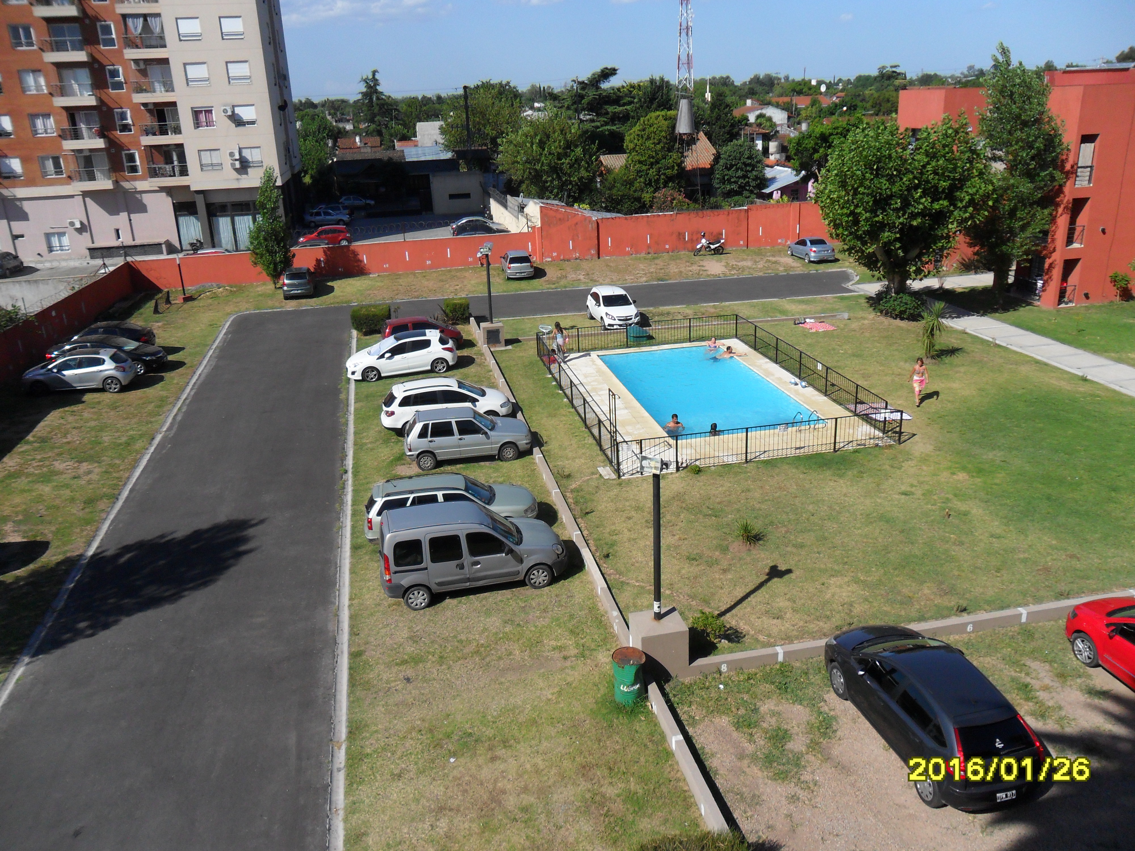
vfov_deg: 51.4
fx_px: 885
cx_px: 568
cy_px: 426
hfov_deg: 65.3
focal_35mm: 27
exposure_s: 1/250
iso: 100
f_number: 8.9
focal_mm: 4.9
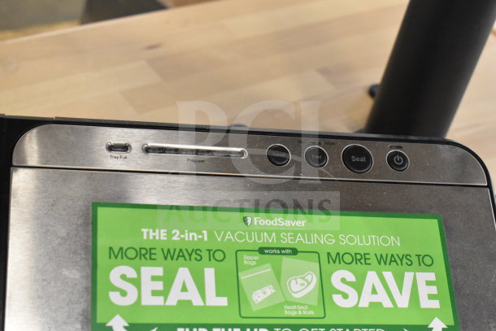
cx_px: 248
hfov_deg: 29.2
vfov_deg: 19.7
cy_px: 166
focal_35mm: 69
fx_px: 951
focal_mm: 46
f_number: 5.3
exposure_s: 1/80
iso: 4500
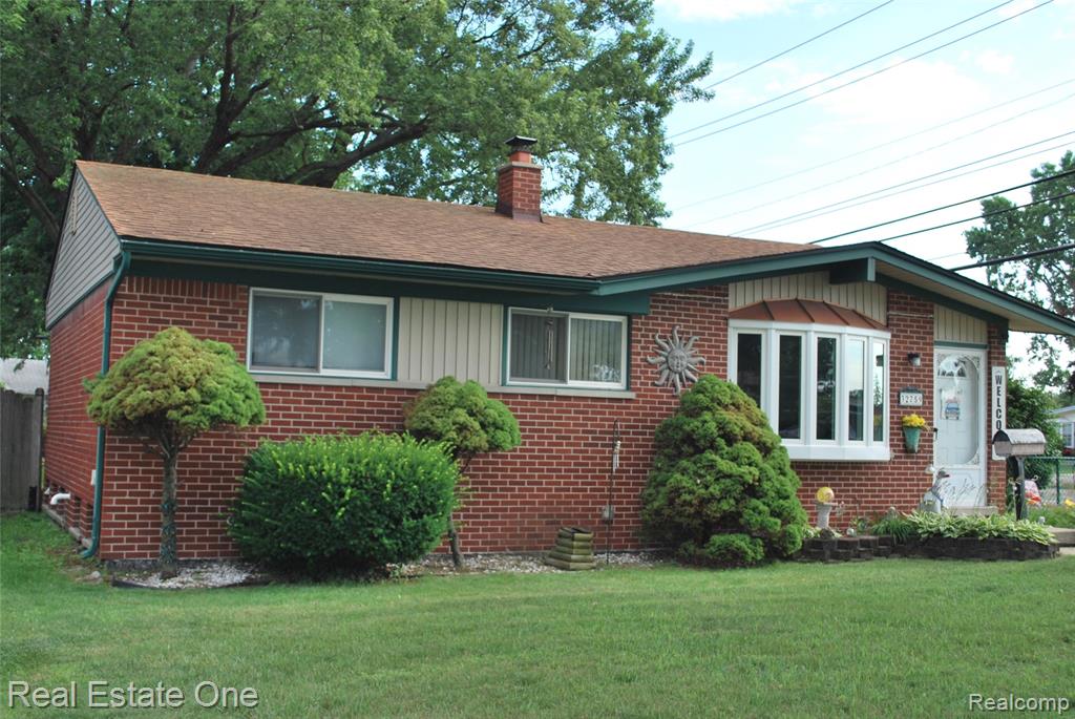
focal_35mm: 39
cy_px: 360
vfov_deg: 34.3
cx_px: 538
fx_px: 1166
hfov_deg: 49.5
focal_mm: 26
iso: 100
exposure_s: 1/200
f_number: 5.6
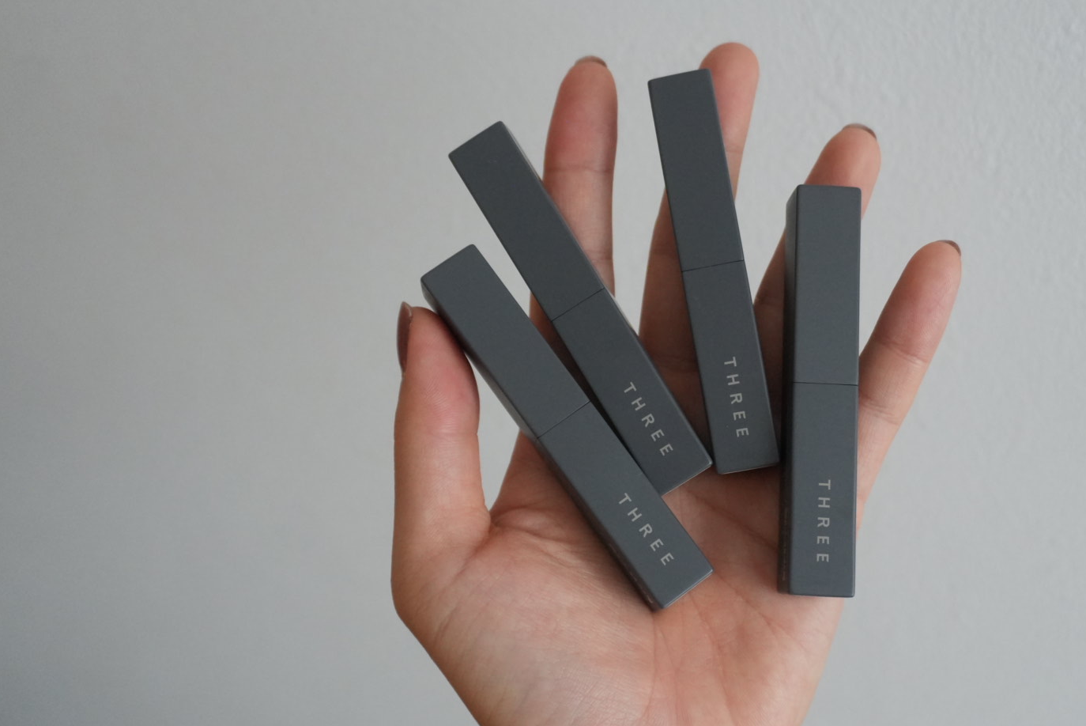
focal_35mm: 41
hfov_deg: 47.7
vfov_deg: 33.0
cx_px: 623
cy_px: 401
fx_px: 1225
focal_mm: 23
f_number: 4
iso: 2500
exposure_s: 1/60
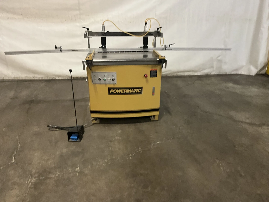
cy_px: 101
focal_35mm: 29
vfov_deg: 48.2
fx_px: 225
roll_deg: -2.0
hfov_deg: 61.7
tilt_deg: -22.9
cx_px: 134
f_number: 1.8
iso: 320
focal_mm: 3
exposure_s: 1/40
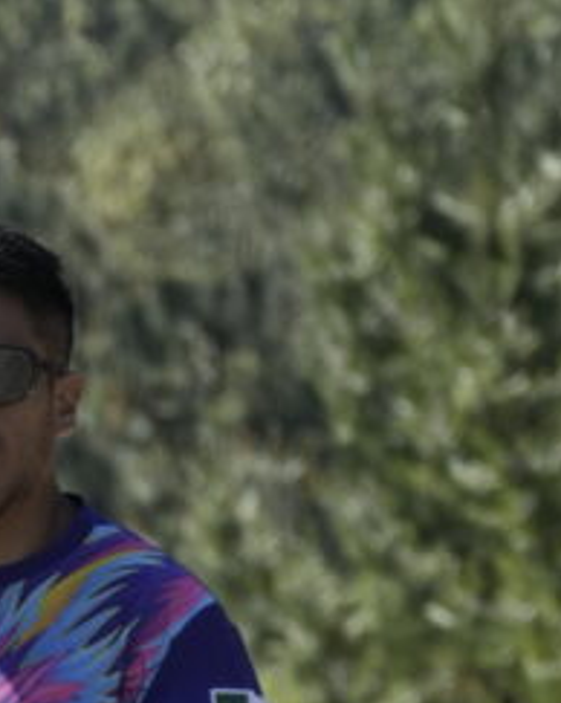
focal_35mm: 1246
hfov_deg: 1.2
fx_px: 25892
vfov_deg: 1.6
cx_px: -377
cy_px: 946
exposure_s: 1/400
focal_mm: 210
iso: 400
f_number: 9
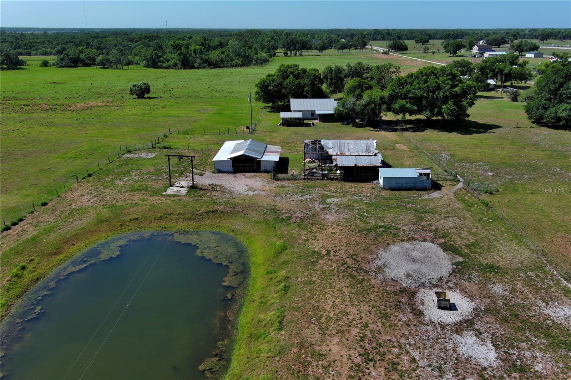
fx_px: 460
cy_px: 190
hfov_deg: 63.7
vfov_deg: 44.9
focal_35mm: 29
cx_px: 286
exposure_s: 1/320
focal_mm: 10.57
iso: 100
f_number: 9
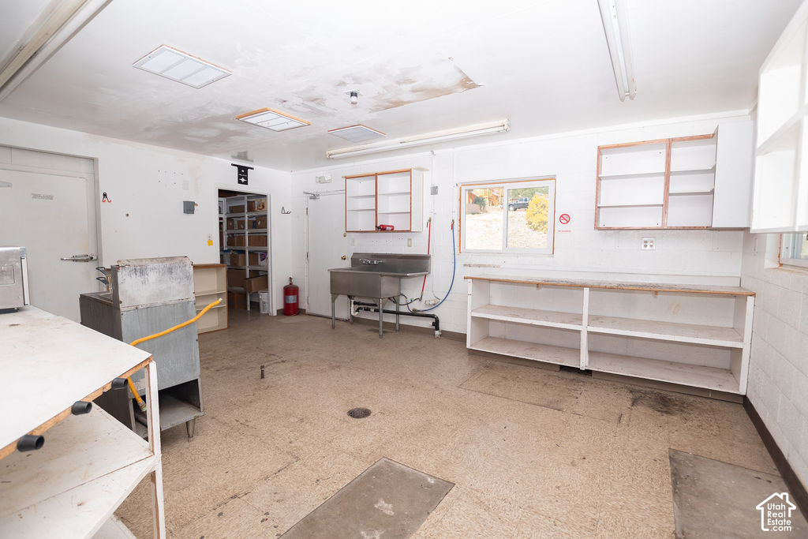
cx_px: 404
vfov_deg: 74.3
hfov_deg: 97.3
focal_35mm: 16
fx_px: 356
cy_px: 270
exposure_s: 1/200
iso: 100
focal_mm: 10
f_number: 4
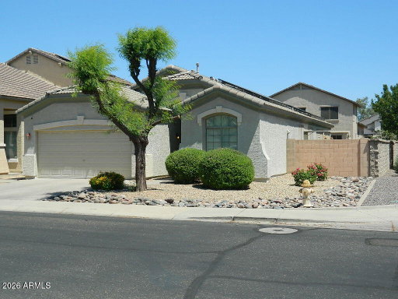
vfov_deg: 30.9
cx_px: 199
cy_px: 150
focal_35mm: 47
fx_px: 540
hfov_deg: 40.4
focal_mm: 8.4
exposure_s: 1/125
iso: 80
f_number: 10.2
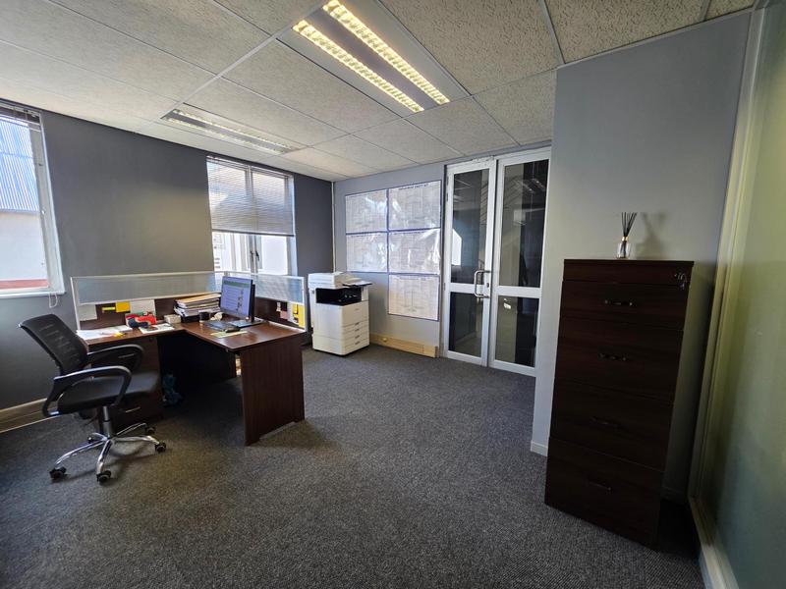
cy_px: 294
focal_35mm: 13
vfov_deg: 89.9
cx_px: 393
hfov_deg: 106.2
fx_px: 295
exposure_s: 1/100
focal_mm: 2.2
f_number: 1.9
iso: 200
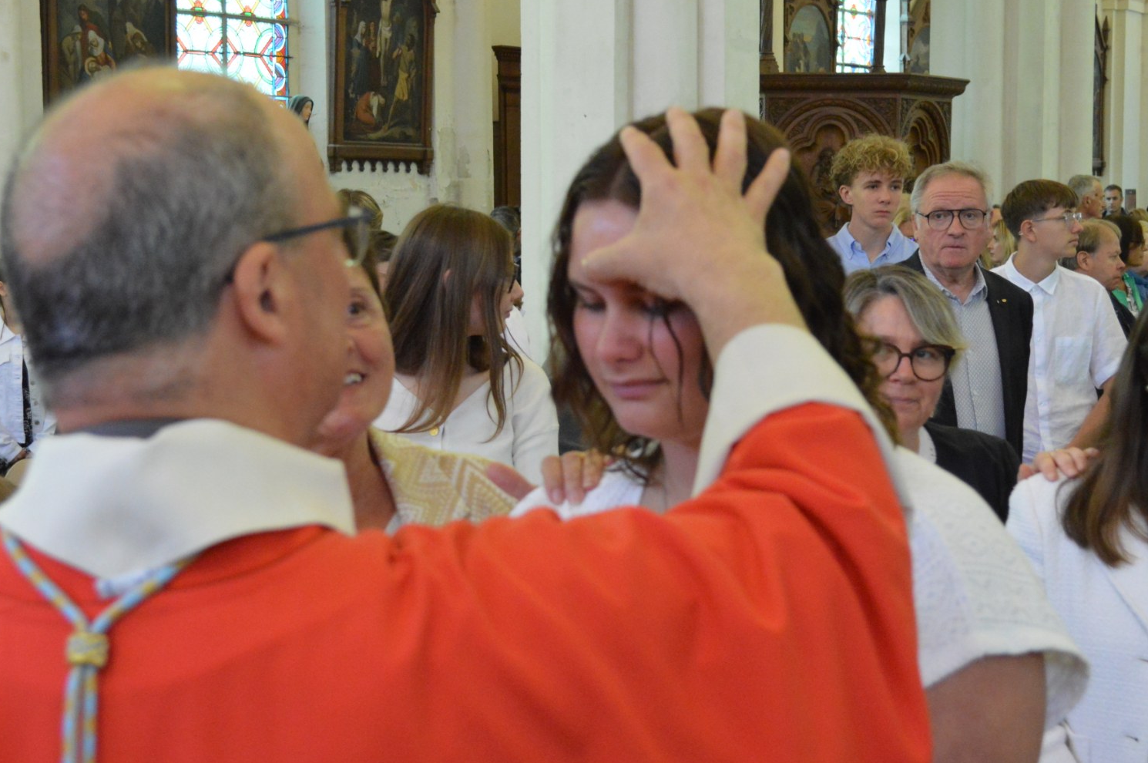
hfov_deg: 29.8
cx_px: 471
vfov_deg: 20.1
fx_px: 2155
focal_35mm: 68
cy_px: 421
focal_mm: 35
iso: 3200
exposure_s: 1/60
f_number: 5
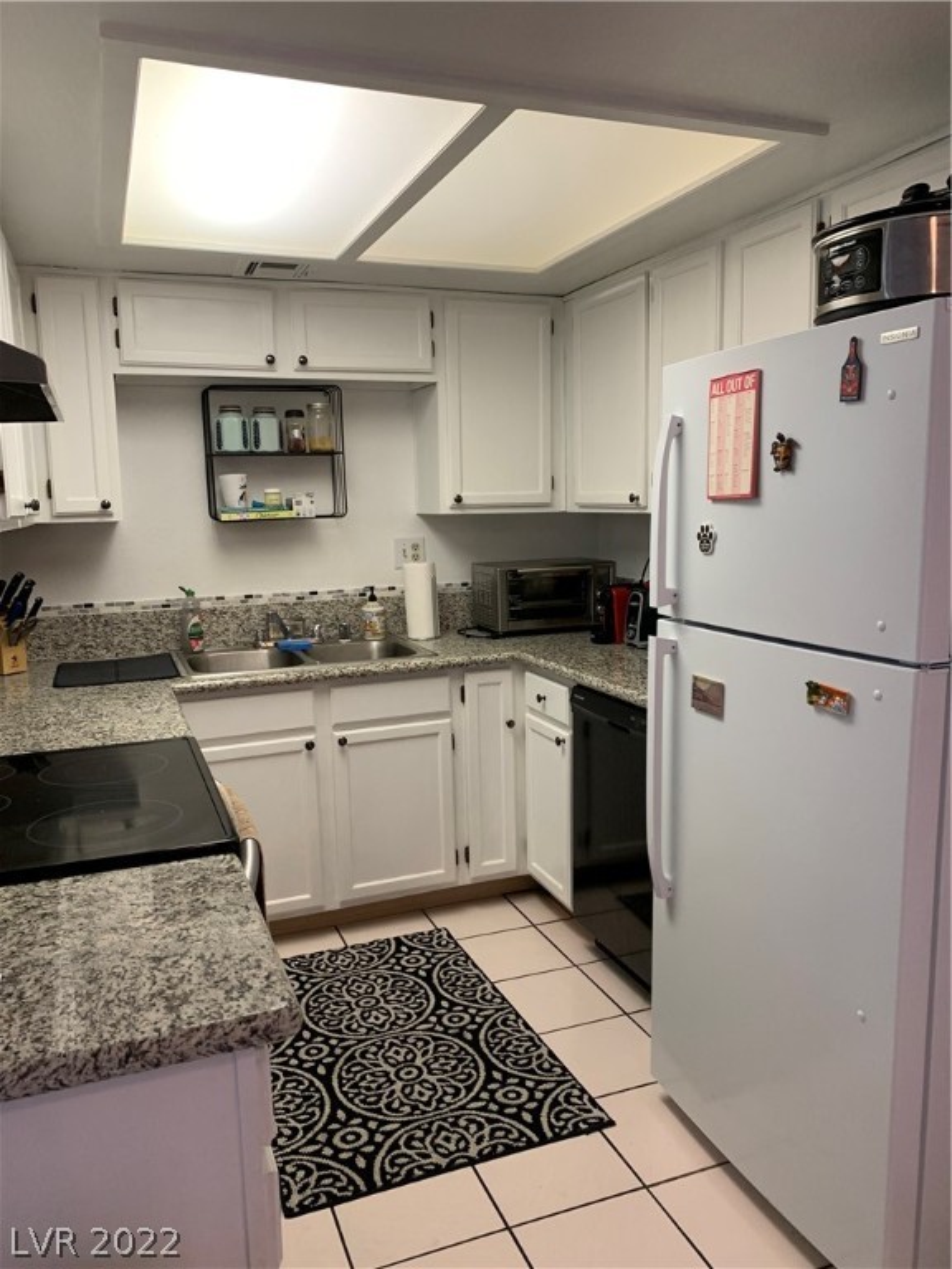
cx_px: 476
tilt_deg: -7.1
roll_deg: +0.1
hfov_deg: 53.1
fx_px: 953
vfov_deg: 67.3
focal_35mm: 26
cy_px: 634
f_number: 1.8
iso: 125
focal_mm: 4.25
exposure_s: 1/60
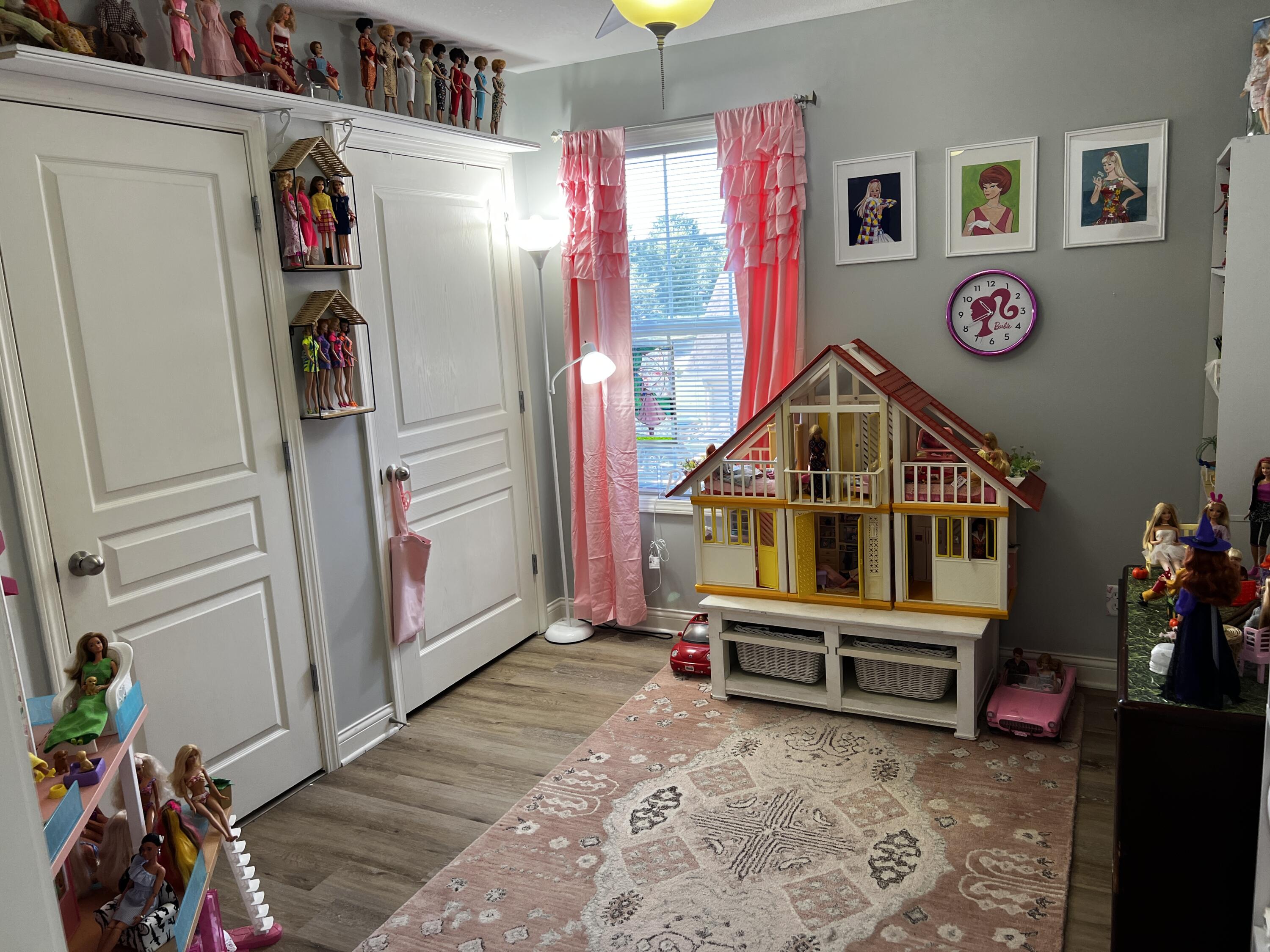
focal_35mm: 26
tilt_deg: -11.1
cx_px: 635
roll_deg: +3.8
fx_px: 954
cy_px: 476
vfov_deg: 53.1
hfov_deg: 67.3
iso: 64
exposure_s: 1/120
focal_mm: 5.7
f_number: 1.5
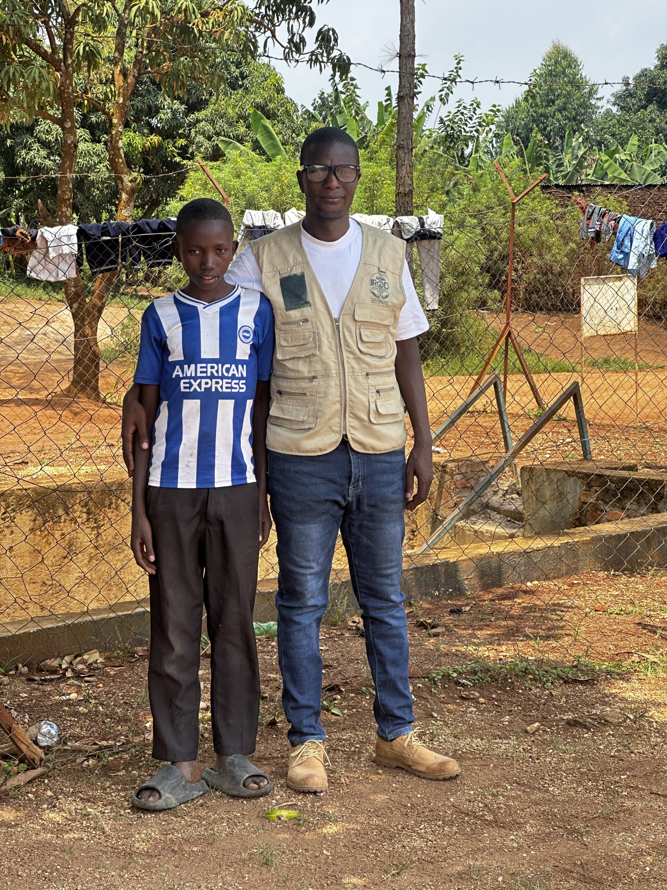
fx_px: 1978
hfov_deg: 19.1
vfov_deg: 25.3
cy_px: 445
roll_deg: +0.2
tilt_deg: -6.2
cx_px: 334
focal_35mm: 77
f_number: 2.8
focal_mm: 9
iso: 32
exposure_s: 1/165
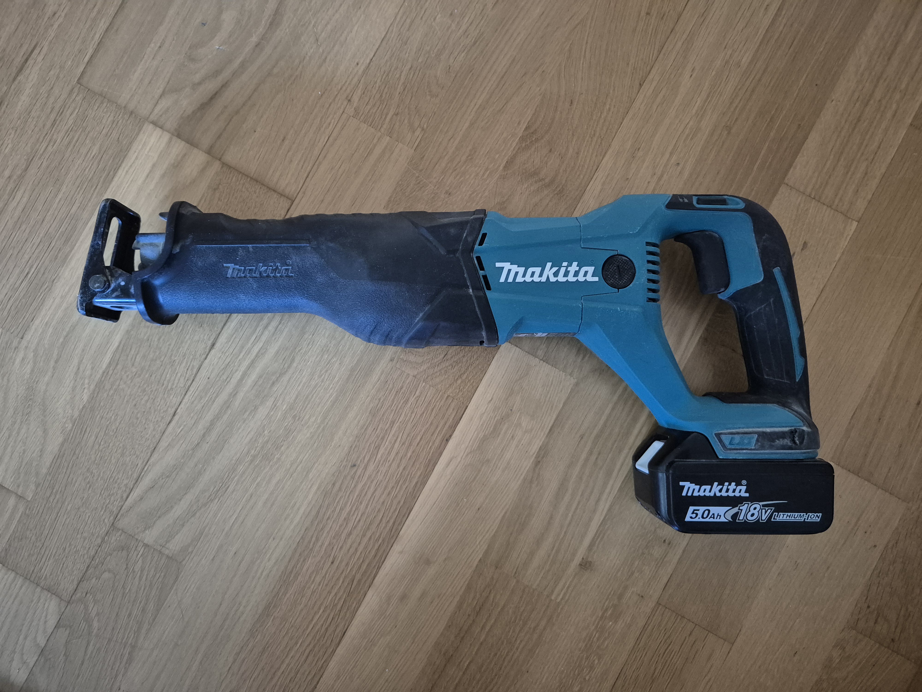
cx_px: 461
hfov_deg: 73.9
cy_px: 346
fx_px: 613
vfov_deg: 58.9
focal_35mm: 23
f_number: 1.8
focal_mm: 5.4
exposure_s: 1/50
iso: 1600
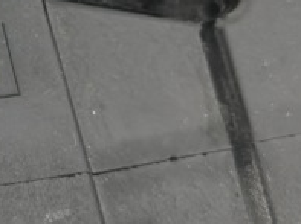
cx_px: -167
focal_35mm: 156
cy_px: -30
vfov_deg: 9.4
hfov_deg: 12.0
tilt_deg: -69.2
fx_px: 1354
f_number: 1.78
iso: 200
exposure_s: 1/50
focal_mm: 6.86
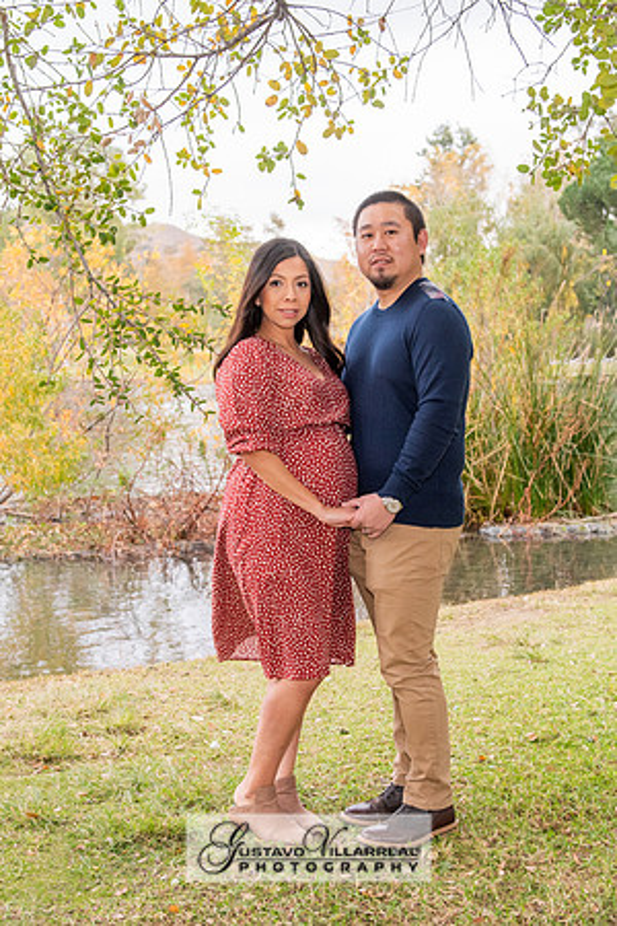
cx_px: 308
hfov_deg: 23.4
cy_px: 463
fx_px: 1488
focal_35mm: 58
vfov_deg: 34.6
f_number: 5
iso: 800
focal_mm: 38
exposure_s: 1/125
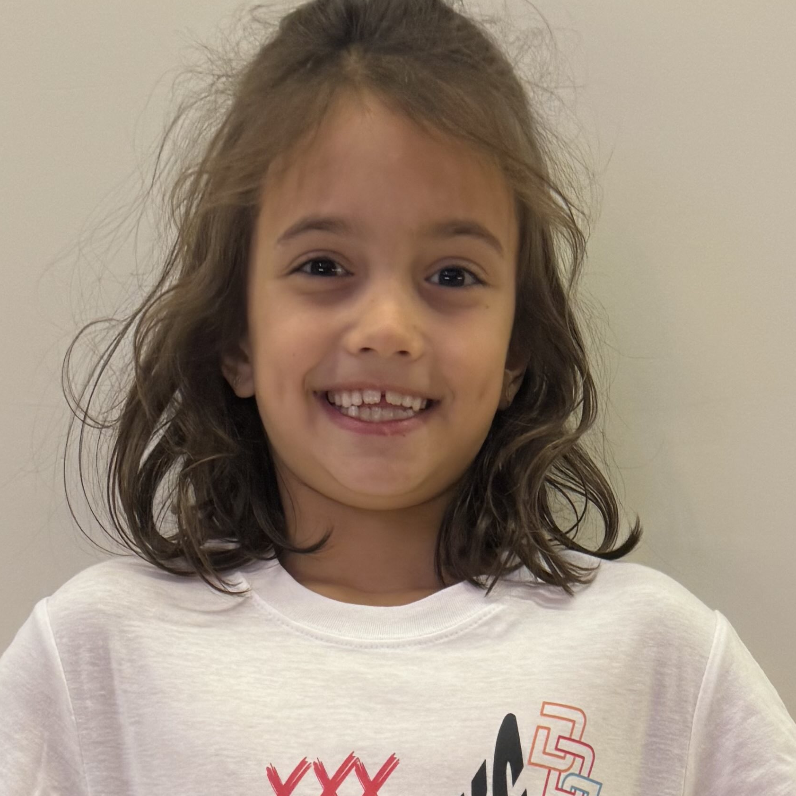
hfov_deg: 24.0
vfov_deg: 20.0
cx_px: 432
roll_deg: -0.3
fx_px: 1873
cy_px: 1265
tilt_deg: -3.9
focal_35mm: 72
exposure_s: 1/100
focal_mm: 6.76
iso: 100
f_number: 1.78
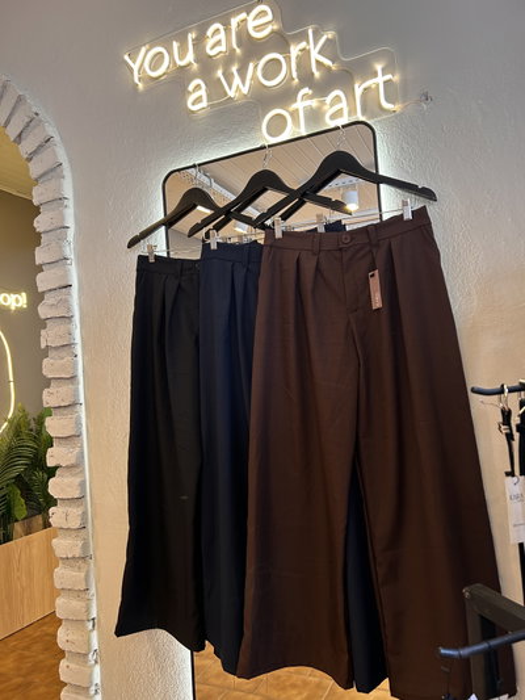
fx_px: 526
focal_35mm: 26
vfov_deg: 67.3
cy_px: 350
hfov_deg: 53.1
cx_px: 262
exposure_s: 1/50
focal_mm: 5.7
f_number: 1.5
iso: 200
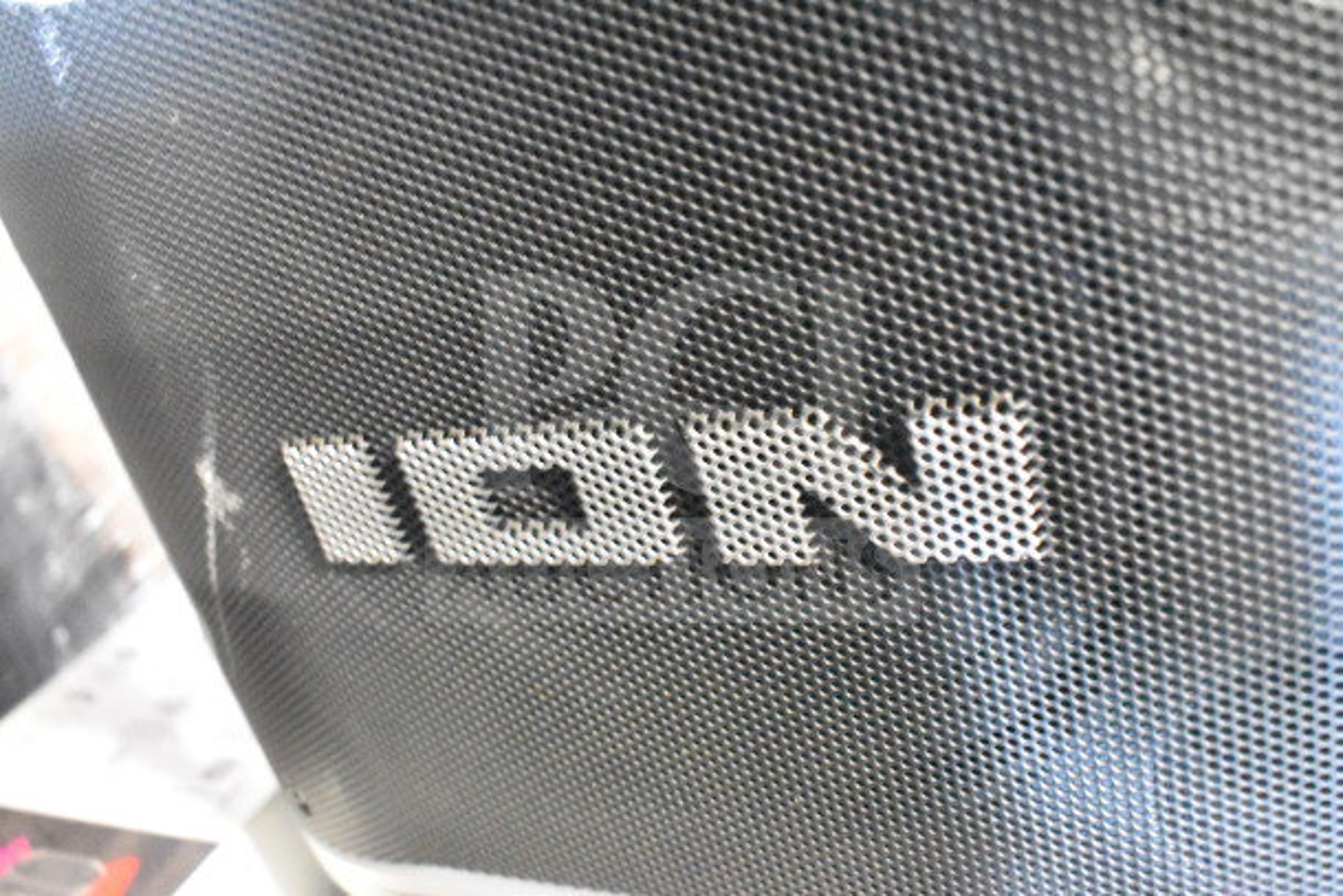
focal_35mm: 33
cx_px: 672
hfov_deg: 57.2
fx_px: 1231
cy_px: 448
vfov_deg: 40.0
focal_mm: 22
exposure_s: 1/20
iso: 25600
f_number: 3.8
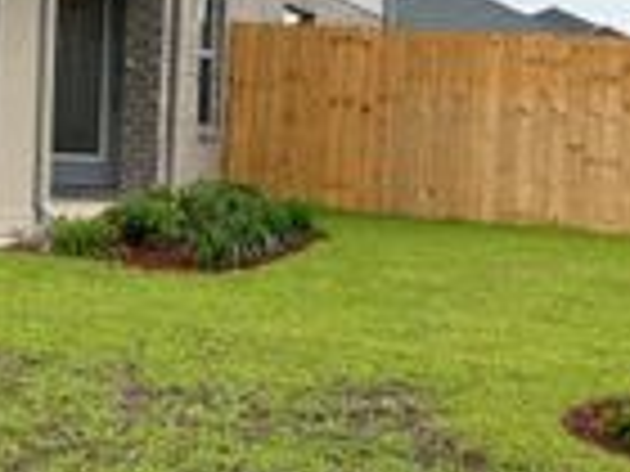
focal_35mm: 86
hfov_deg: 21.7
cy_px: 128
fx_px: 1565
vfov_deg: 17.1
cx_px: -45
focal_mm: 6.76
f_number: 1.78
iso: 80
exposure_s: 1/979
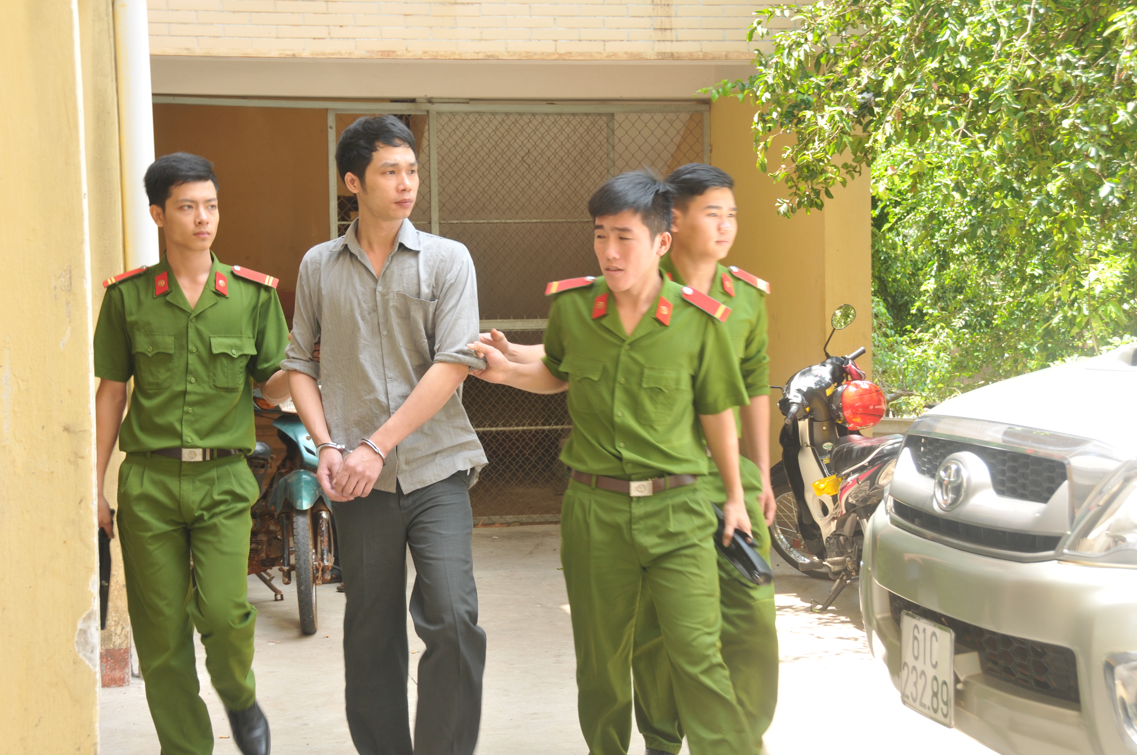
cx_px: 568
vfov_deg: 22.6
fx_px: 1893
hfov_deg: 33.4
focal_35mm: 60
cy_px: 378
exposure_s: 1/60
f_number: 6.3
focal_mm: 40
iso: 200
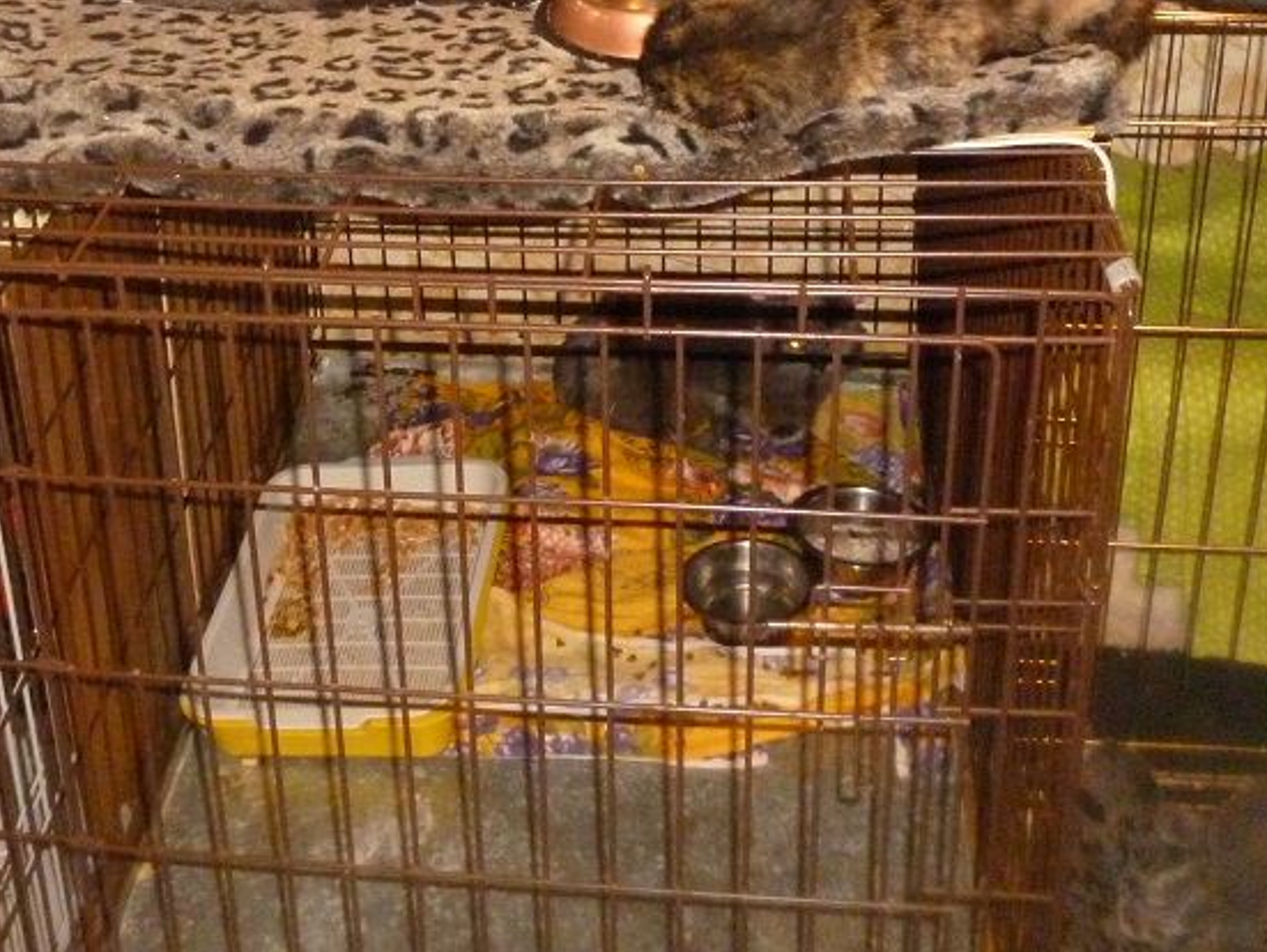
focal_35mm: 52
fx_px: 1905
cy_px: 71
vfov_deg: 27.0
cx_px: 492
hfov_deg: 36.6
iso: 640
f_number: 3.1
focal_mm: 5
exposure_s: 1/60
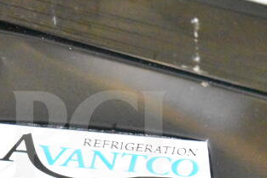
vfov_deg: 8.5
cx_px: 89
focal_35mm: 161
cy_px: 159
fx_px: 1193
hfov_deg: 12.8
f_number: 5.6
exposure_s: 1/25
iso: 25600
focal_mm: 55
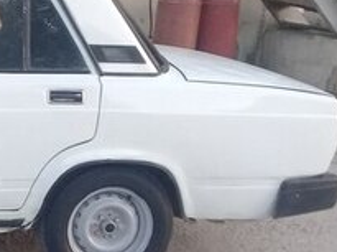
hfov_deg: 17.7
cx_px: -166
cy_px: 162
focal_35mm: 100
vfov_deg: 14.7
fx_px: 972
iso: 50
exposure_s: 1/33
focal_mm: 3.3
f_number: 2.2
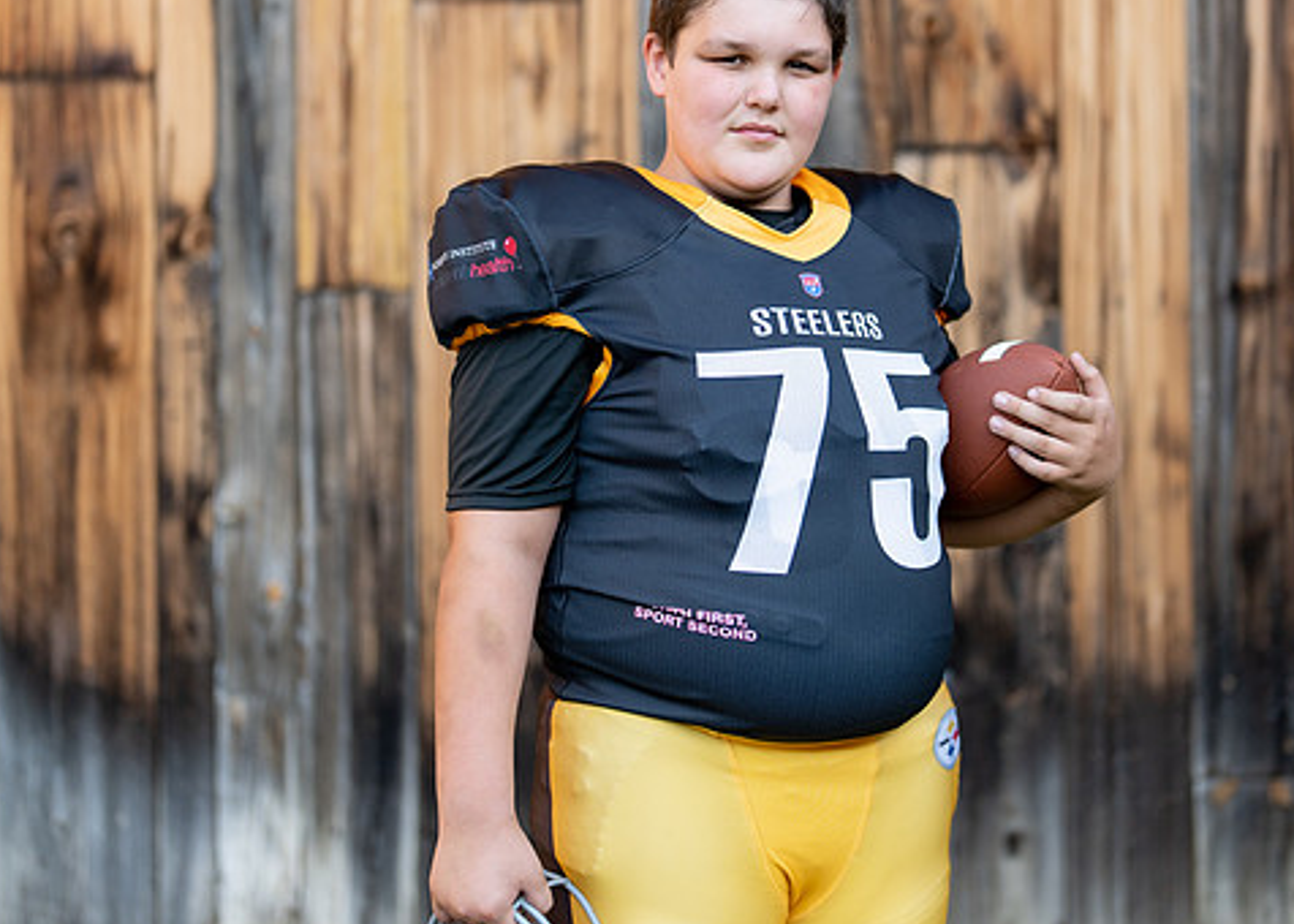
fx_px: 2756
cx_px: 752
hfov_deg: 26.4
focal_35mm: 75
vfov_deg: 19.0
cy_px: 318
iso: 100
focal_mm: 50
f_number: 1.2
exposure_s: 1/2000
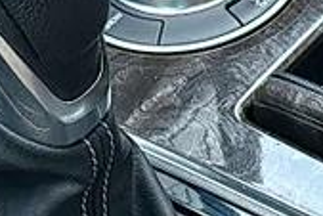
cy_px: 230
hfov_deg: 9.8
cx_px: 367
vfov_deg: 6.6
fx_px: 1859
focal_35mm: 207
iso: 50
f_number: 1.78
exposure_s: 1/185
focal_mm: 6.86
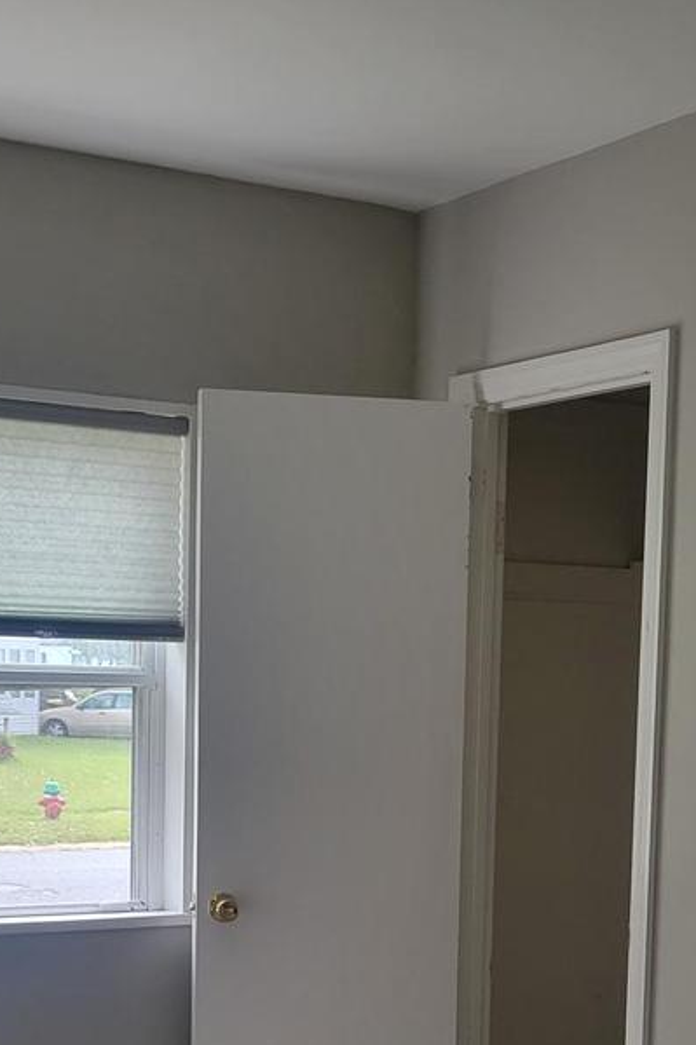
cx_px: 309
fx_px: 1886
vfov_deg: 30.0
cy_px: 879
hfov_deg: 20.9
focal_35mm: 65
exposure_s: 1/120
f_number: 1.8
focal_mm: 5.4
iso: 64
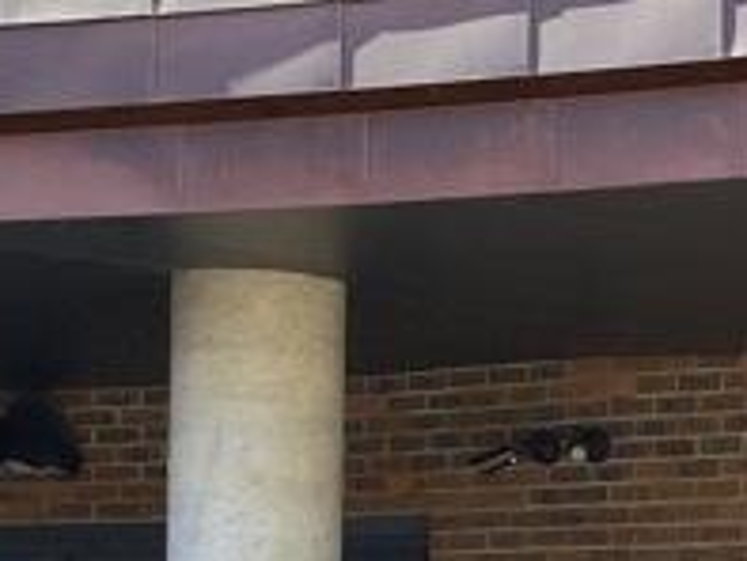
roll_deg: -0.2
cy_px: 603
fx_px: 2915
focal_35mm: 135
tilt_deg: +1.4
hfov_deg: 12.2
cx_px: 1668
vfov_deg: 10.9
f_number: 1.8
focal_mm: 4.25
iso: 32
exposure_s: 1/502
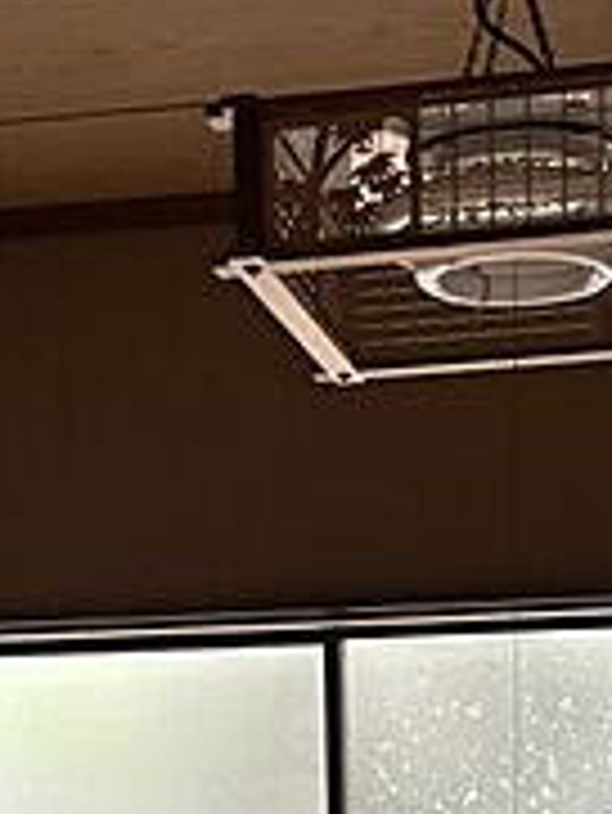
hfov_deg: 17.2
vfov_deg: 19.0
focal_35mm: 86
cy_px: 1327
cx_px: 351
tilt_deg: -14.7
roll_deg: +0.2
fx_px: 2025
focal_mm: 5.96
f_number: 1.6
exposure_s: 1/60
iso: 320
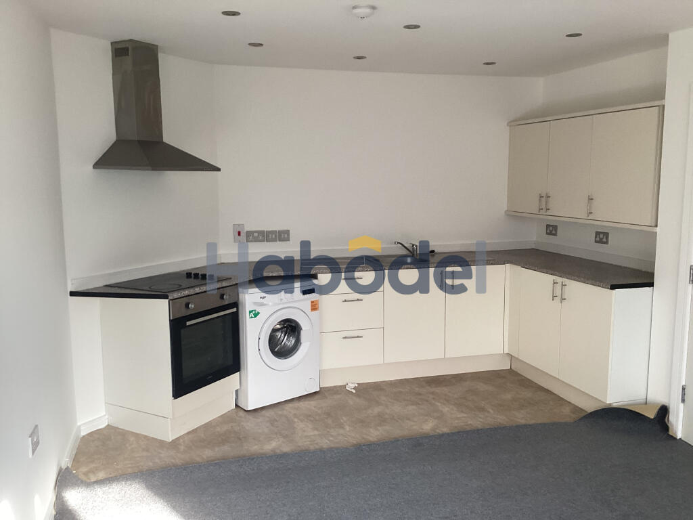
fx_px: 621
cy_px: 260
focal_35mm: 31
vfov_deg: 45.4
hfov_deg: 58.4
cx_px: 346
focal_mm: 3.3
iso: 80
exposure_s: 1/120
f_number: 2.4
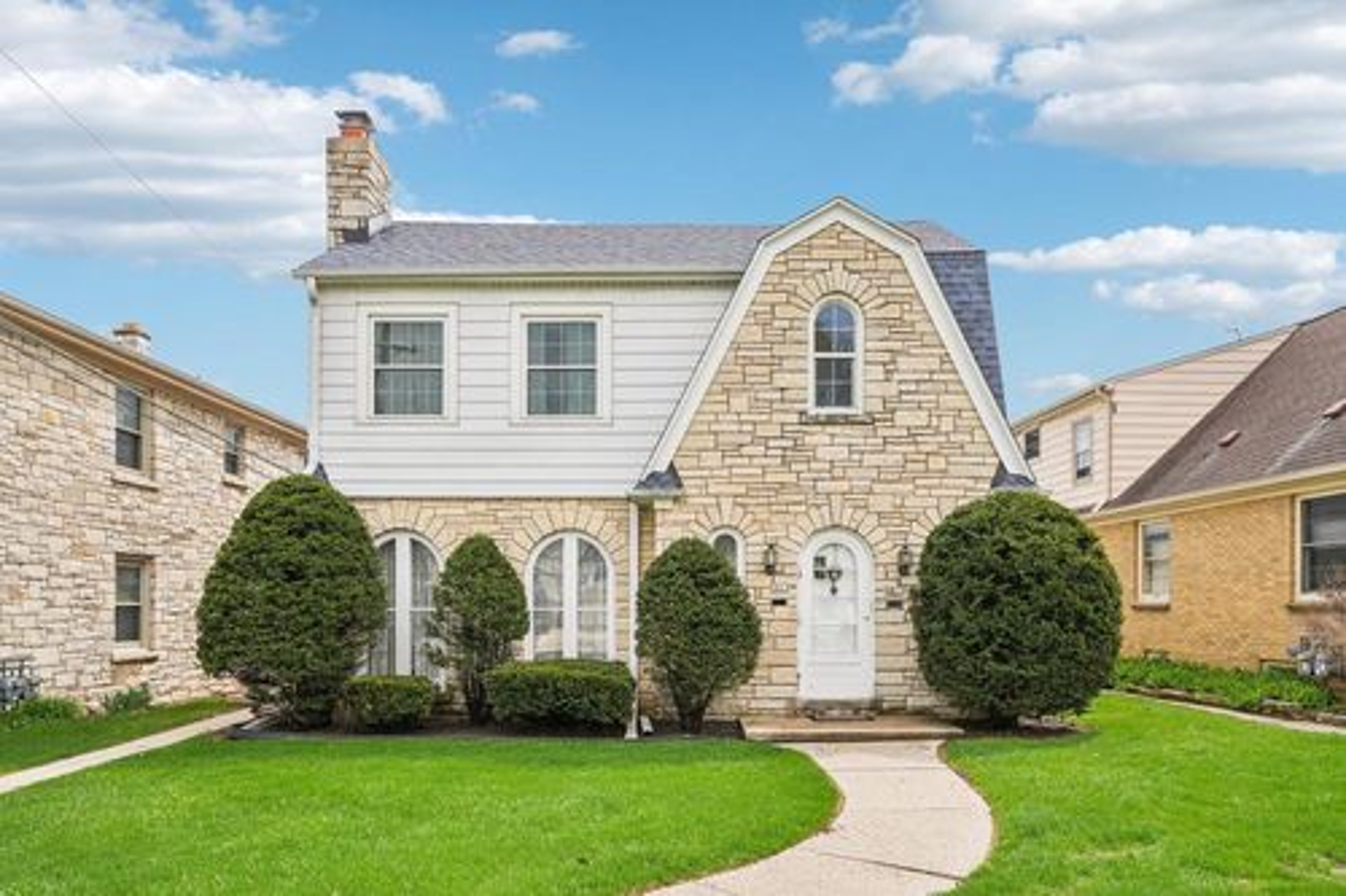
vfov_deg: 53.1
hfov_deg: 73.8
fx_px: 897
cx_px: 673
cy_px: 448
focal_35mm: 24
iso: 100
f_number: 6.3
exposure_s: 1/320
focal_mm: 24
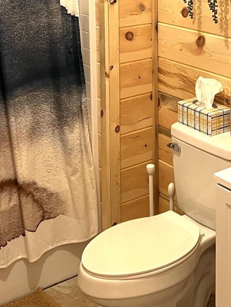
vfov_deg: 27.1
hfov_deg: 21.1
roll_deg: -1.0
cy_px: 7
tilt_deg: -6.7
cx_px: 210
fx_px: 605
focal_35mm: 68
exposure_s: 1/60
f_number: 1.5
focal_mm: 5.7
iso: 125
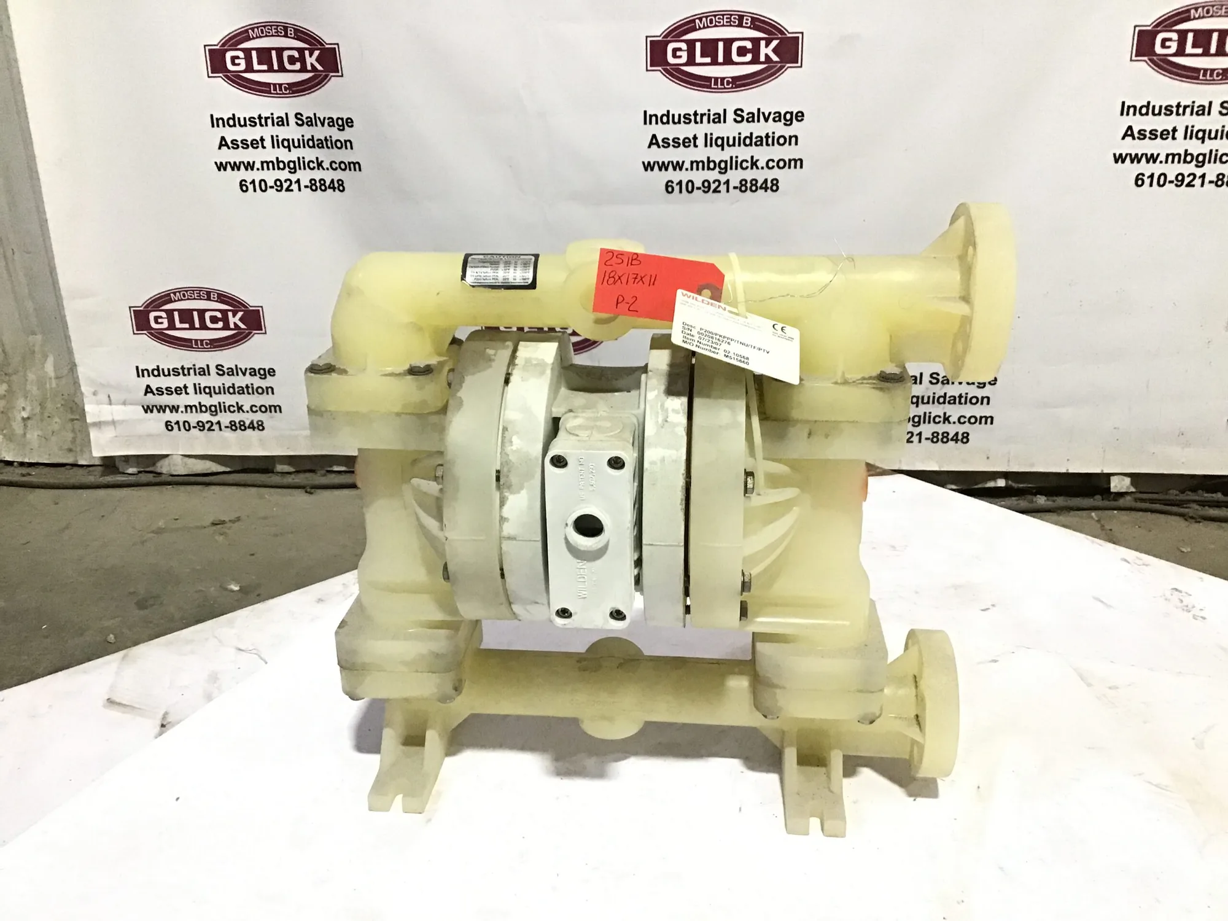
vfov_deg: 45.4
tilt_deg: -22.1
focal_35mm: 31
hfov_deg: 58.4
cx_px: 614
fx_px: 1100
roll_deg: -0.1
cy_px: 460
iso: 160
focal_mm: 3.3
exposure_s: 1/30
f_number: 2.4
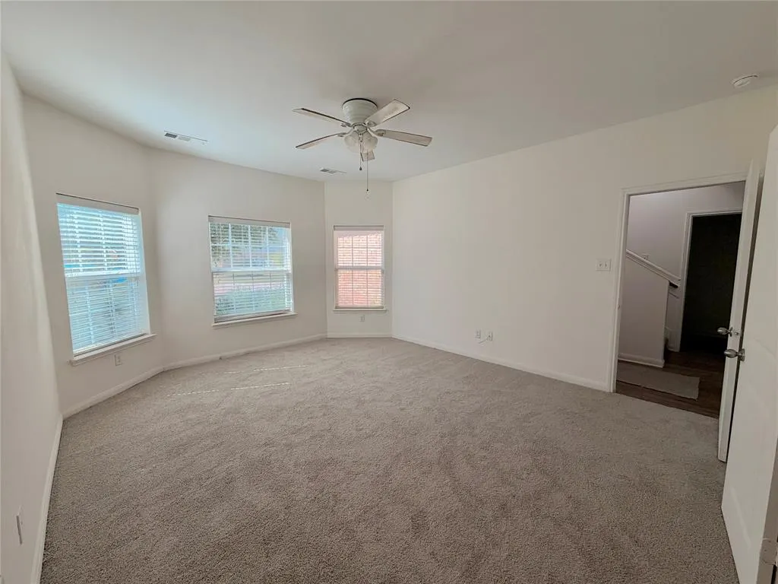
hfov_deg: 102.1
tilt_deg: -6.0
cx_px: 389
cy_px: 292
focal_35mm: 14
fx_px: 315
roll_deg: -0.3
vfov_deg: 85.7
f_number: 2.2
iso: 80
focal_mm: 2.22
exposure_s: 1/120
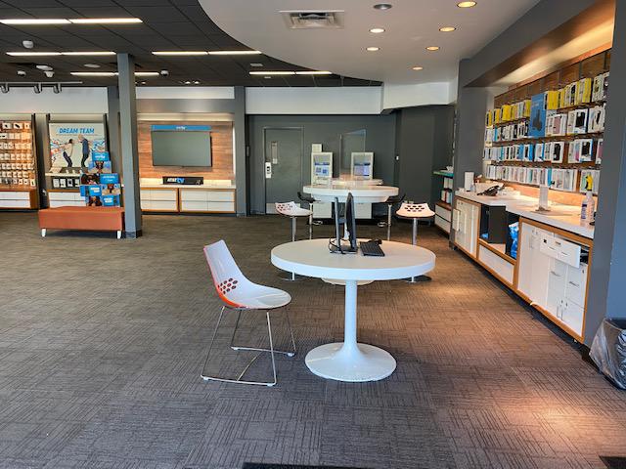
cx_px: 313
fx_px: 470
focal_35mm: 26
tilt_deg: -8.1
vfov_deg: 53.1
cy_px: 234
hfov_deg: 67.3
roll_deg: -0.7
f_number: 1.8
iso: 100
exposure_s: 1/60
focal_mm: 4.25
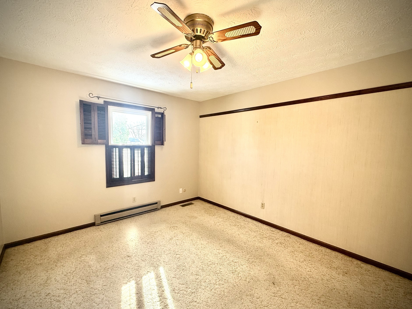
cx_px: 200
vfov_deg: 81.7
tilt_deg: -4.9
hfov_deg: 98.1
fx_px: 179
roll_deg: -1.1
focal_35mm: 15
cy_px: 161
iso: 160
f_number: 2.2
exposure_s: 1/120
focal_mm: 2.22
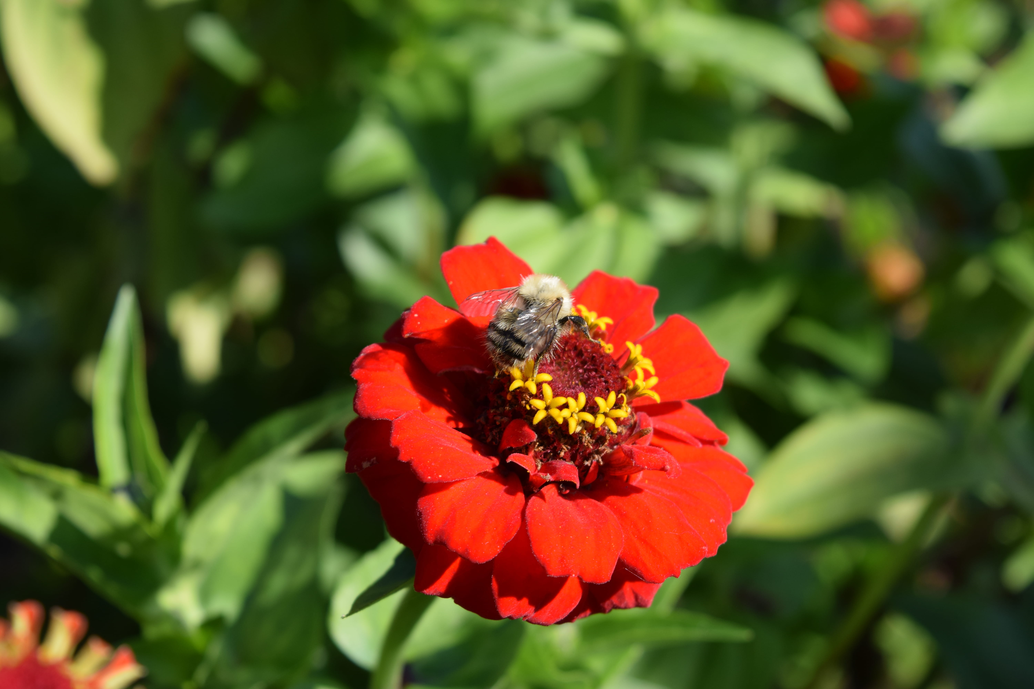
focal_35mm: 78
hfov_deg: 26.0
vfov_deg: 17.5
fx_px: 2240
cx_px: 517
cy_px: 344
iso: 200
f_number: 8
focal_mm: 52
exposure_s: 1/500
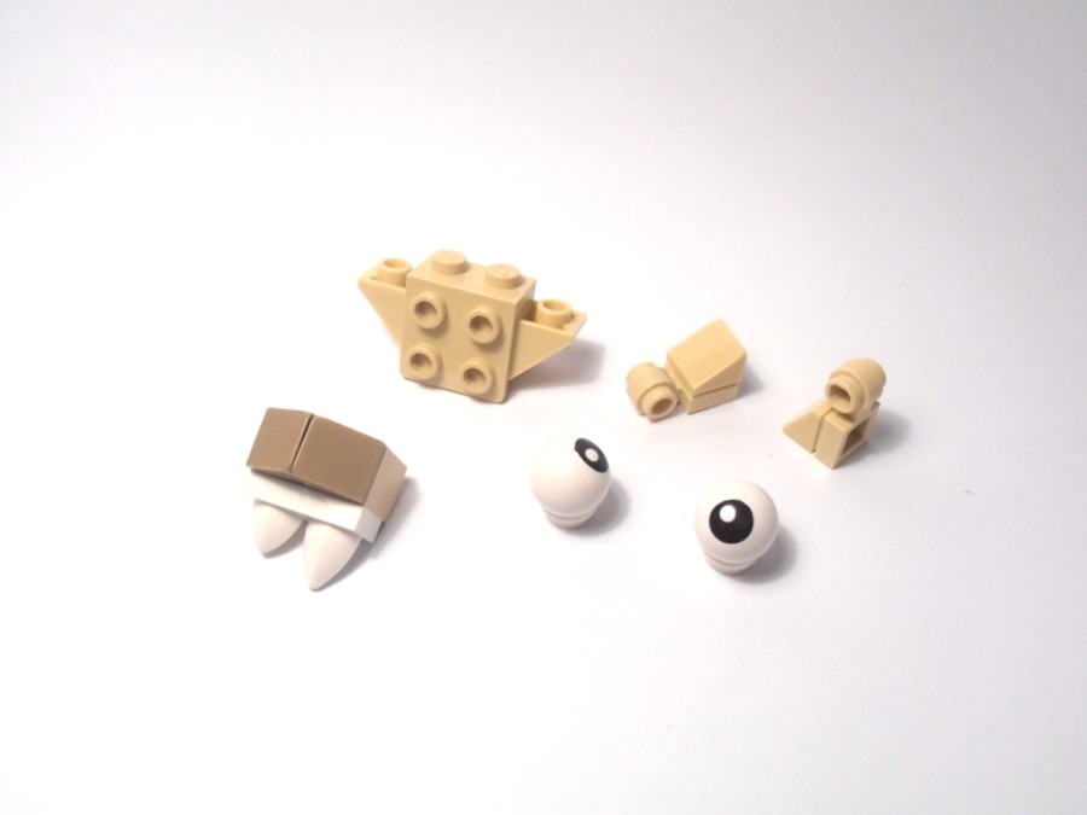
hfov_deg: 50.1
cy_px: 408
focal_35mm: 37
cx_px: 544
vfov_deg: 38.7
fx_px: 1162
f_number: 3.9
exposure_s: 1/100
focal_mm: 6.61
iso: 80
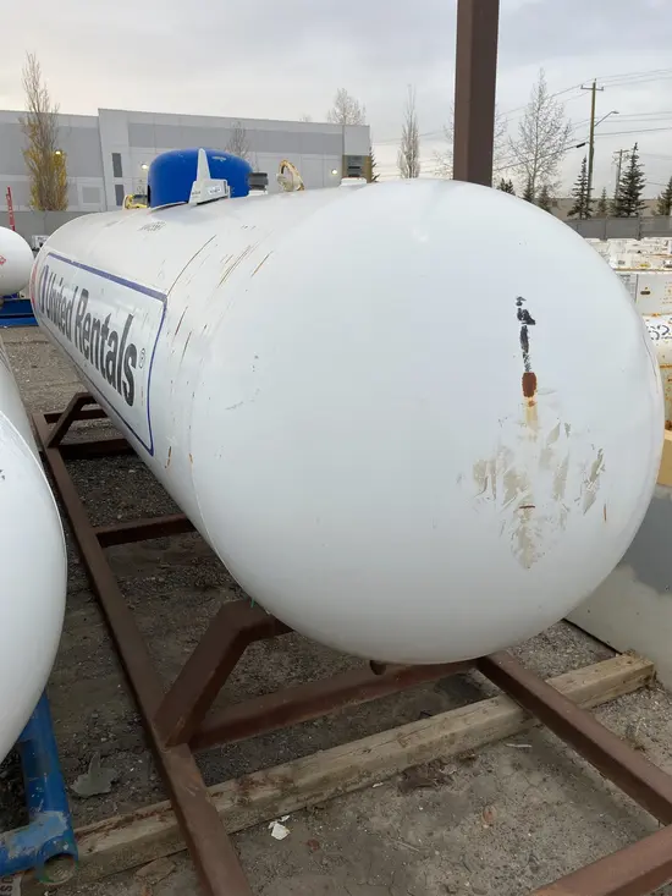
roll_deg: +0.9
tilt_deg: -14.1
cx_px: 336
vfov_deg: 63.4
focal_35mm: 28
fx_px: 725
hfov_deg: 49.8
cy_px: 448
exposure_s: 1/122
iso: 25
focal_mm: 3.99
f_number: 1.8
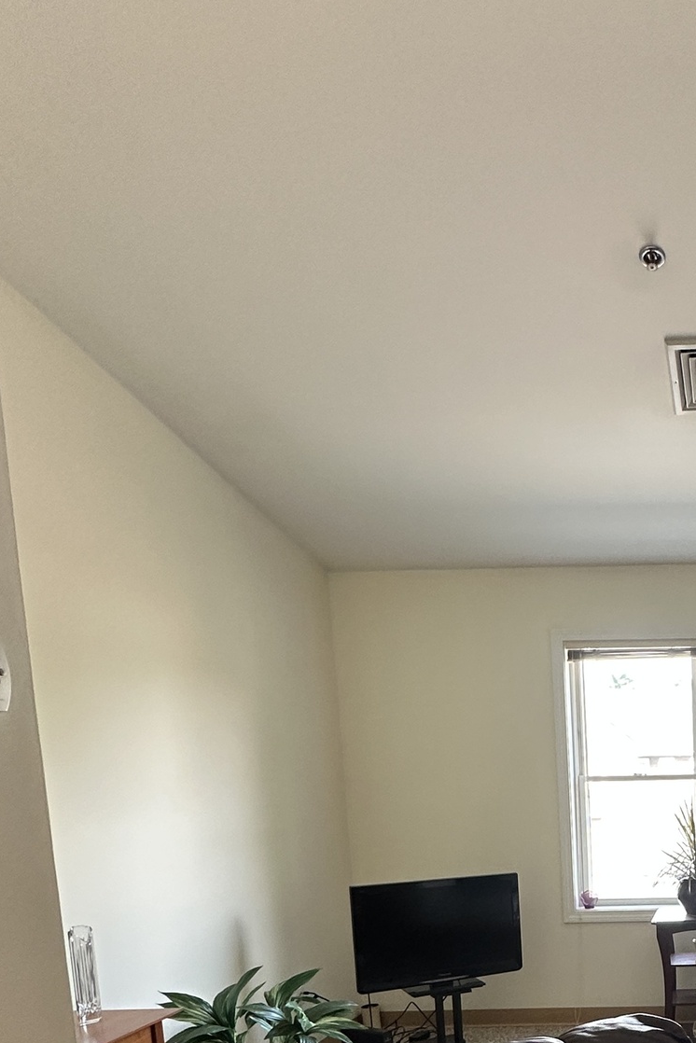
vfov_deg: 56.1
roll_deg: +0.6
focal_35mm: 30
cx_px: 733
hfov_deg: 37.7
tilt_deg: -7.0
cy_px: 877
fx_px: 869
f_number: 2.2
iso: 160
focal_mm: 2.22
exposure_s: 1/60
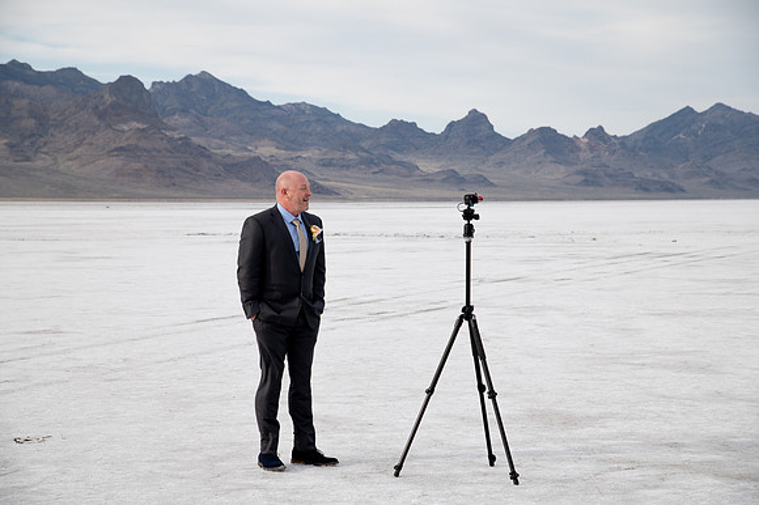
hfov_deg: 22.2
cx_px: 380
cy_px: 252
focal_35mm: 92
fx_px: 1938
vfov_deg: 14.8
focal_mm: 92
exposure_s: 1/400
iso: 200
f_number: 8
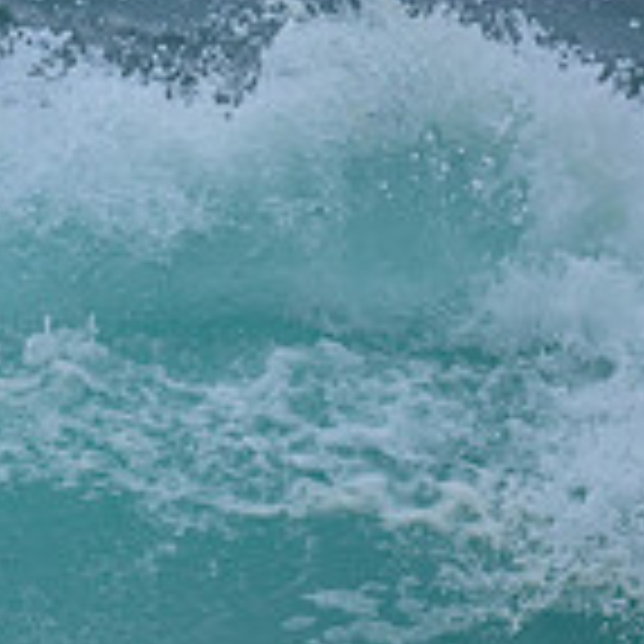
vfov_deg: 0.6
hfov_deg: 0.6
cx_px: -581
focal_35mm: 2752
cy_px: 624
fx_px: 57925
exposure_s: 1/2000
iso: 200
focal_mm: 800
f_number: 6.3
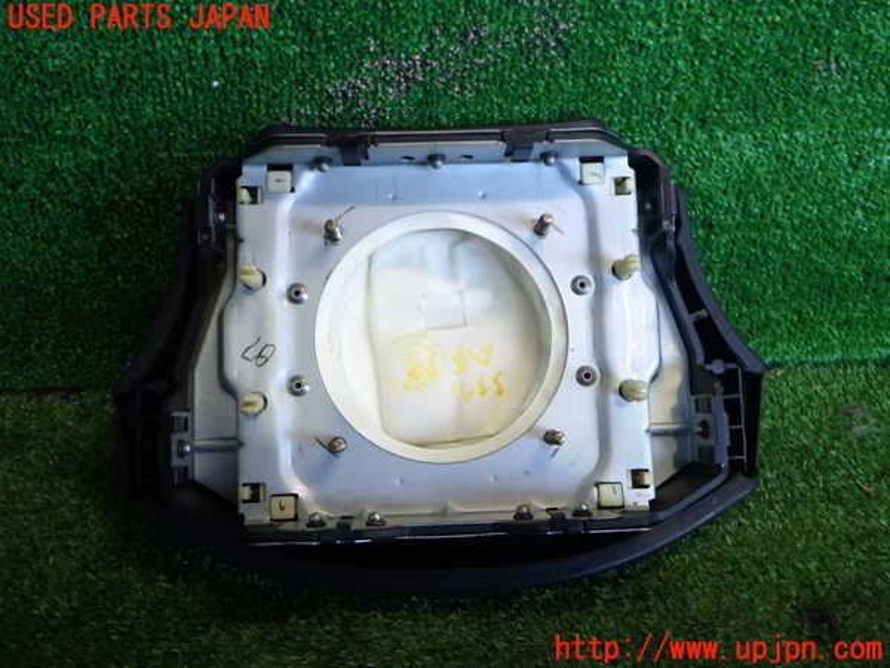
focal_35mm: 30
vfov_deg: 46.8
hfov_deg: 60.0
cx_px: 445
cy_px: 334
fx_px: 771
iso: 200
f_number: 2.3
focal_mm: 5.4
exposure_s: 1/100
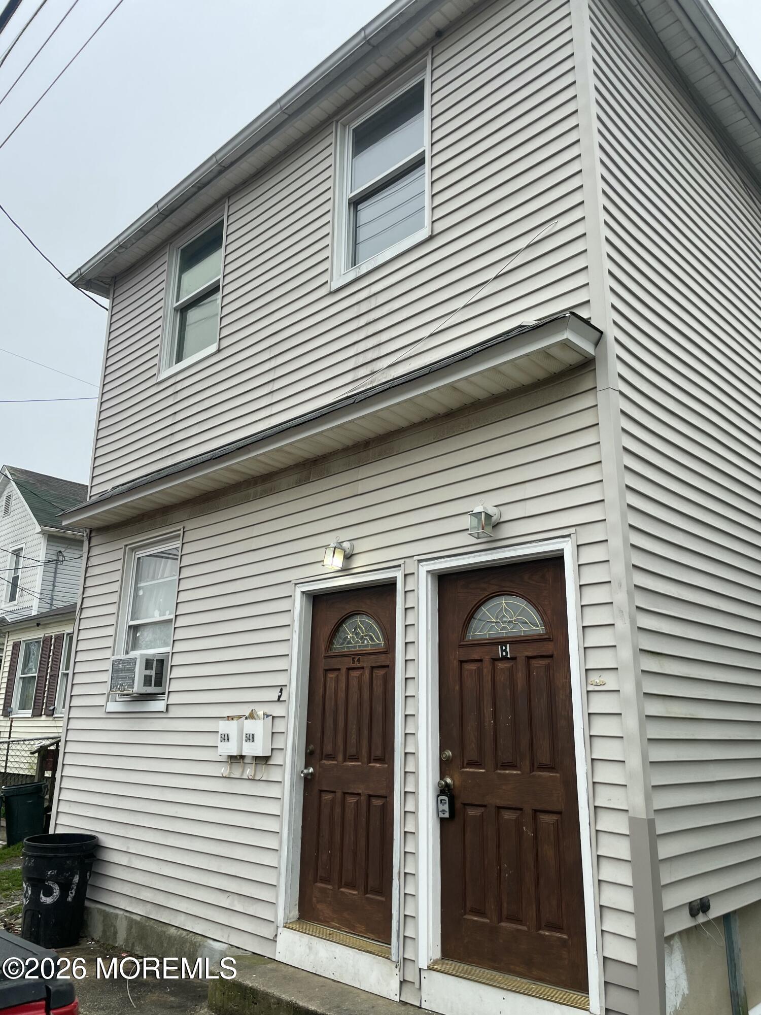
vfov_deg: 67.3
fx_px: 762
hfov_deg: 53.1
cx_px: 380
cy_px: 508
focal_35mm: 26
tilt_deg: +15.4
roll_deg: -0.5
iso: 32
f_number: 1.6
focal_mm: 4.2
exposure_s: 1/145
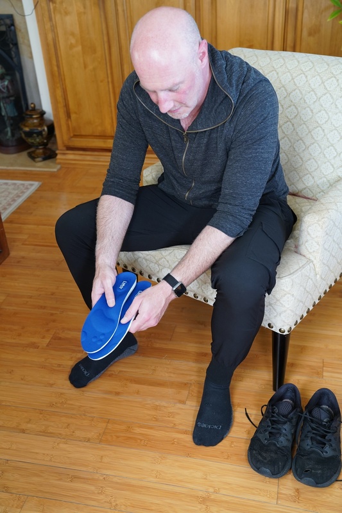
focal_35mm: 41
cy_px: 256
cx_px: 171
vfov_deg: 47.4
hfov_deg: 32.6
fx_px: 584
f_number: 4
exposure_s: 1/100
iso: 1250
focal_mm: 41
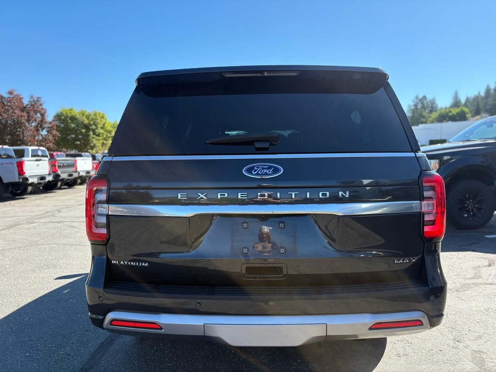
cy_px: 186
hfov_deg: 67.3
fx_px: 373
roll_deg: +0.9
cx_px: 248
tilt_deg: -2.8
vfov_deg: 53.1
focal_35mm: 26
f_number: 1.6
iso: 64
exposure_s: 1/1550
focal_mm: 5.96
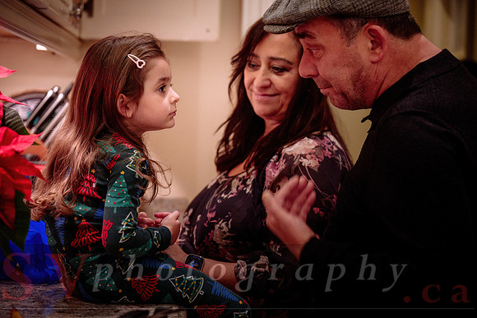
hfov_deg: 28.8
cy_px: 159
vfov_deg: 19.5
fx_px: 928
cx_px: 238
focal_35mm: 70
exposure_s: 1/100
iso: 1250
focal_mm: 70
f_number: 2.8
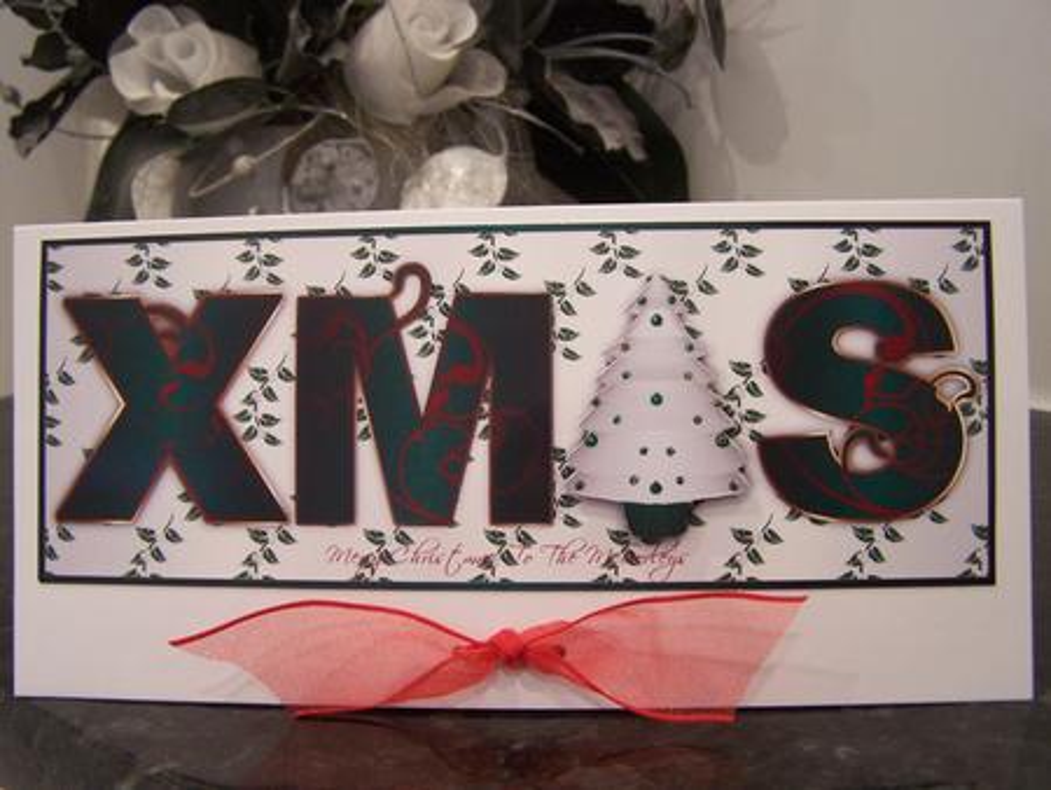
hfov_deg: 49.0
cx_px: 526
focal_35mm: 38
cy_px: 395
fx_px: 1154
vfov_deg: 37.8
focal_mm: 6.3
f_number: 2.8
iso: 140
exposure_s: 1/10
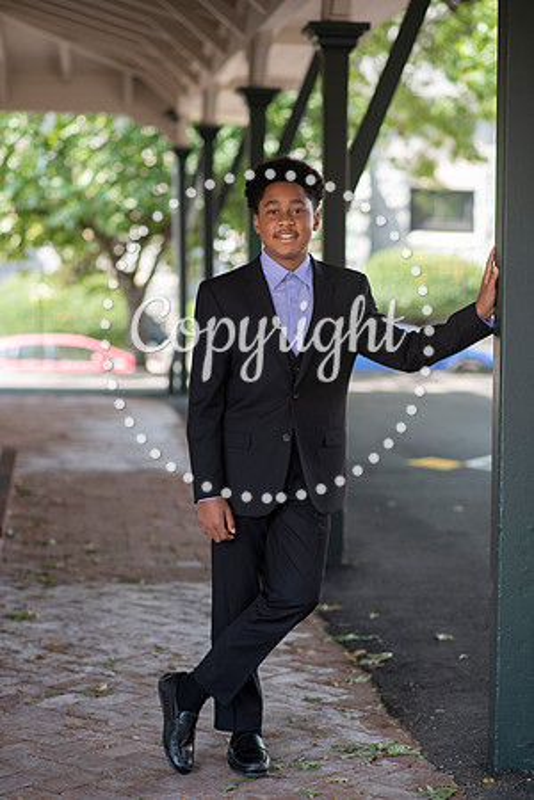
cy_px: 400
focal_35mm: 85
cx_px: 267
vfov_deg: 23.9
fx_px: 1891
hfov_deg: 16.1
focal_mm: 85
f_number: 2.5
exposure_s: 1/320
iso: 200
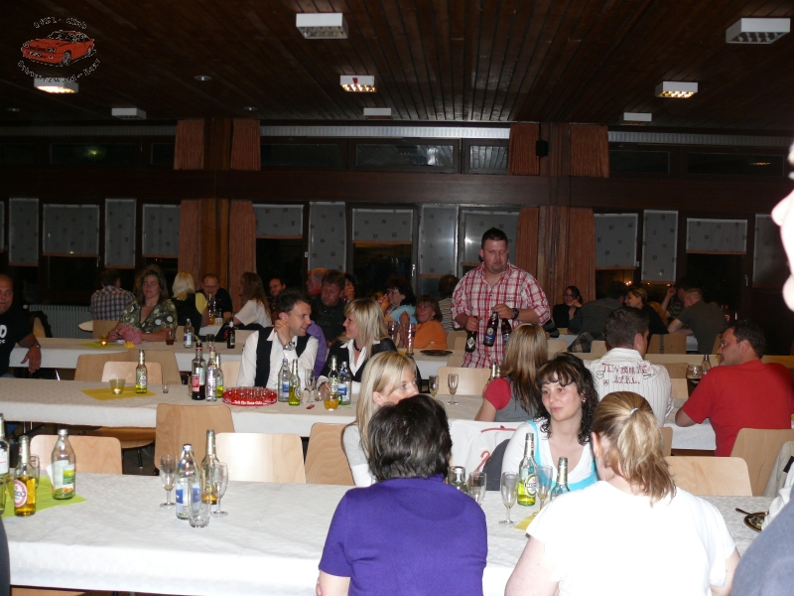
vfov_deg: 40.7
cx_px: 397
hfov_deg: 52.6
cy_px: 298
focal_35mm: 35
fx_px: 803
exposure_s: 1/30
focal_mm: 7.4
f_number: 2.8
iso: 125
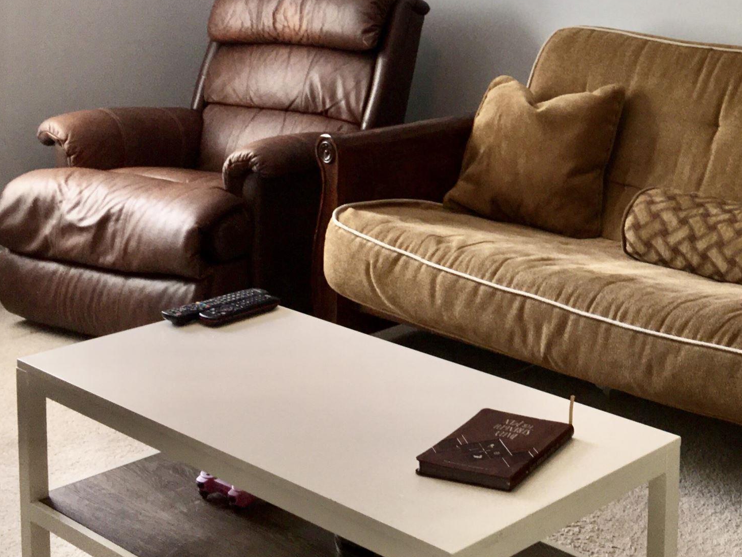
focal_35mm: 61
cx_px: 681
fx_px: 1308
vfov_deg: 23.4
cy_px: 49
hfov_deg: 30.2
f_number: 2.2
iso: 25
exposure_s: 1/32
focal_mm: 4.15
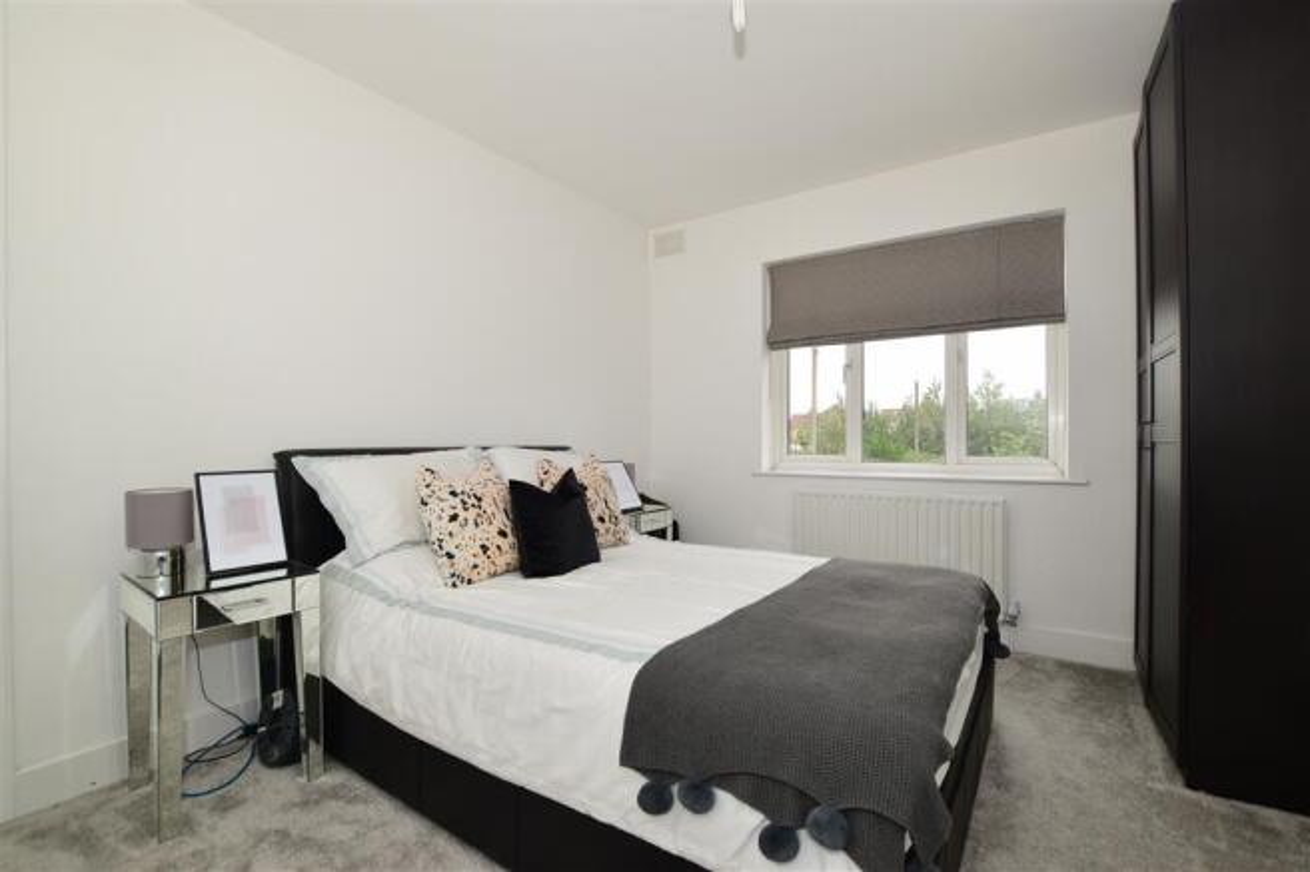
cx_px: 655
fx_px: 546
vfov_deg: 77.3
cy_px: 436
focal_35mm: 15
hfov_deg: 100.4
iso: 400
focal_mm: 10
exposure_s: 1/50
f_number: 7.1
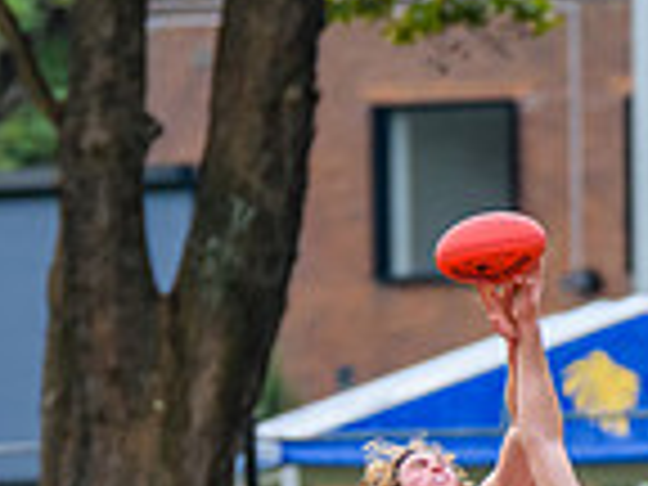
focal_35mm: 1486
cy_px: 803
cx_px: 391
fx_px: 27817
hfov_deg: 1.3
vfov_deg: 1.0
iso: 2500
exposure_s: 1/1250
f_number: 6
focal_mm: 380
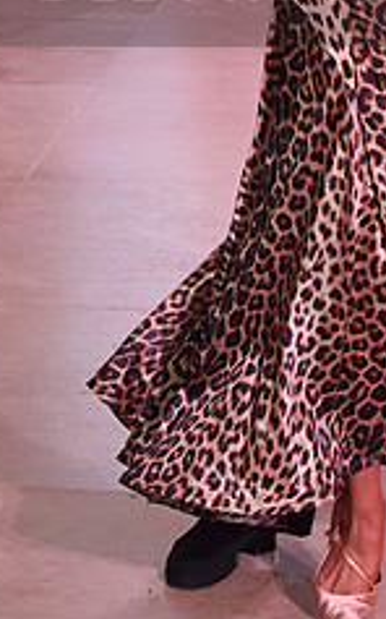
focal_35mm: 212
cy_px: -39
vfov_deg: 9.8
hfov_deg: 6.2
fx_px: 3570
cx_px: 340
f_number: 7.1
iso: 2500
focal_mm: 85
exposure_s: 1/320
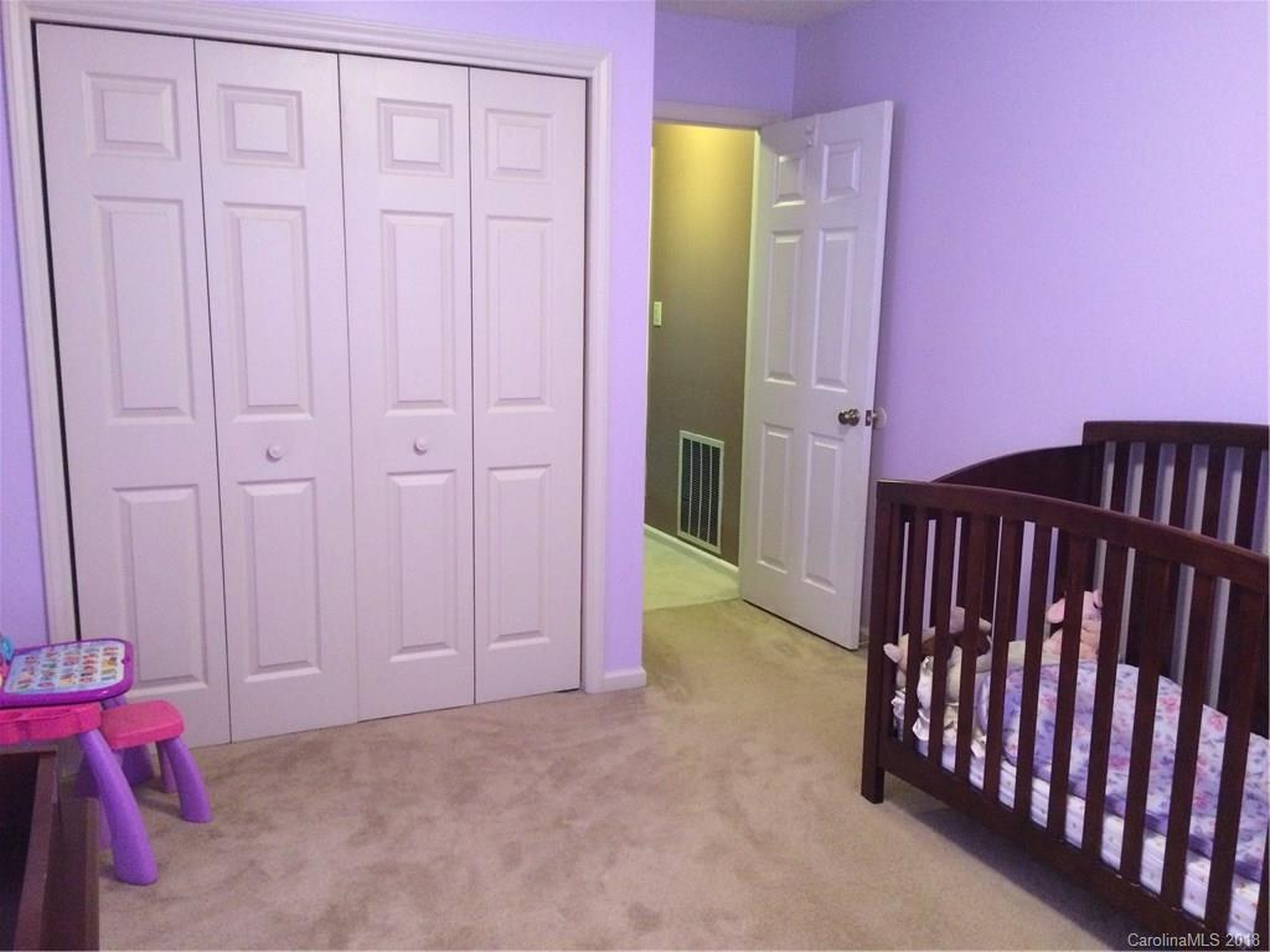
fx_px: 1064
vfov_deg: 48.2
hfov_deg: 61.7
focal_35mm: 29
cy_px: 476
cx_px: 635
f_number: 2.2
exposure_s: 1/30
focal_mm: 4.15
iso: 320
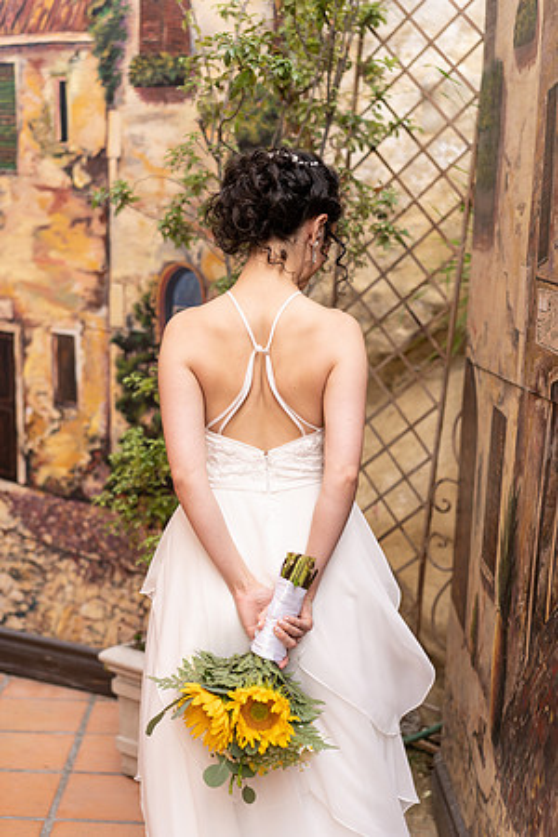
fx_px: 1279
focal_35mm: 55
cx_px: 279
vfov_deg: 36.2
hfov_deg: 24.6
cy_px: 418
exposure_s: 1/500
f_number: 2.5
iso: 320
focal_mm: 55
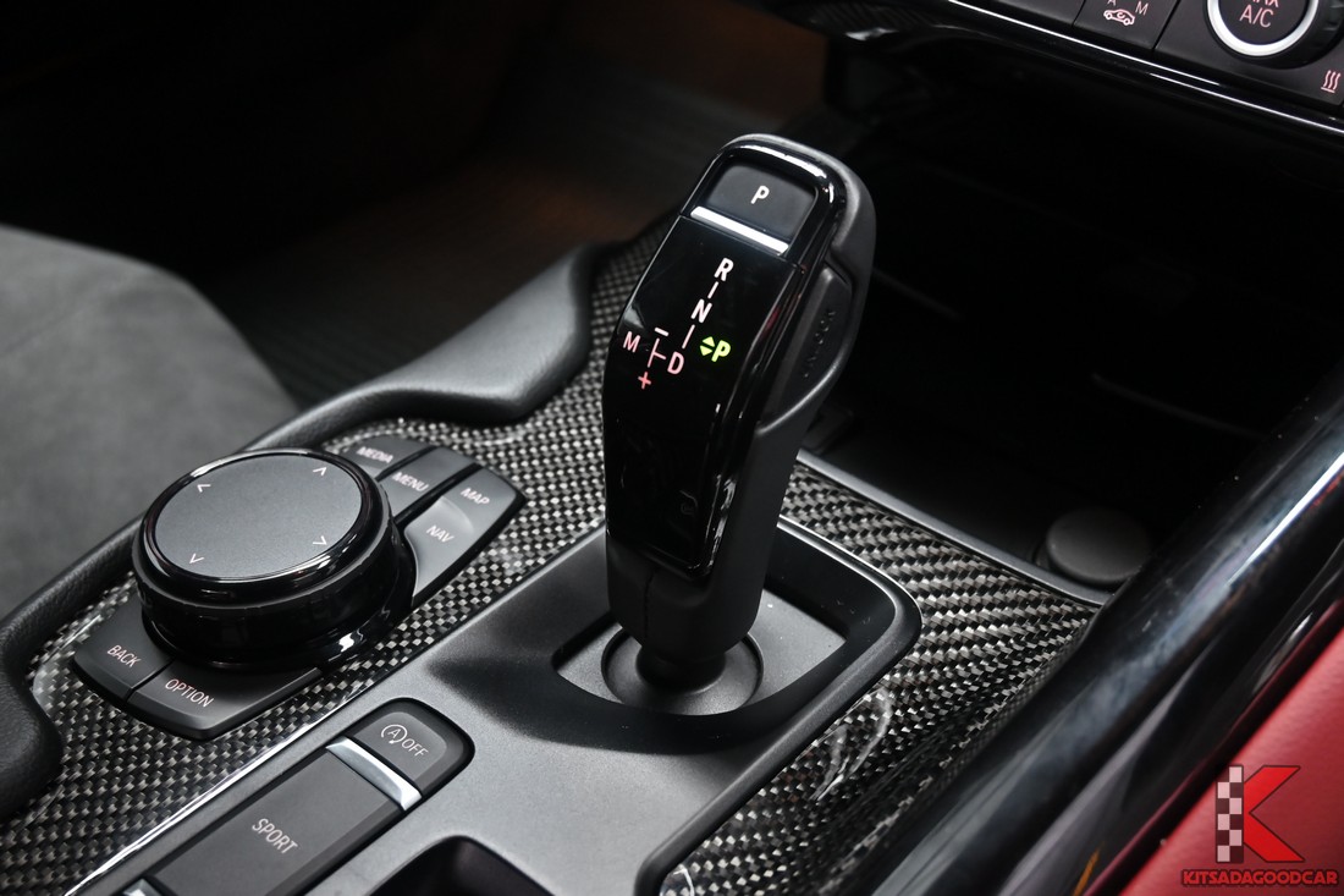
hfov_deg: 43.6
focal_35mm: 45
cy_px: 448
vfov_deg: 29.9
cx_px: 672
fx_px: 1680
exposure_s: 1/30
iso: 800
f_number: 5.6
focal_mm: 30
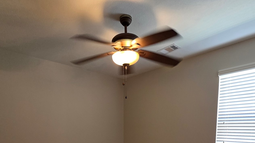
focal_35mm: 23
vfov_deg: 42.2
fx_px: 155
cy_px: 146
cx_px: 129
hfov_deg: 78.7
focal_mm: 2.2
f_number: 1.9
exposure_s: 1/60
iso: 200
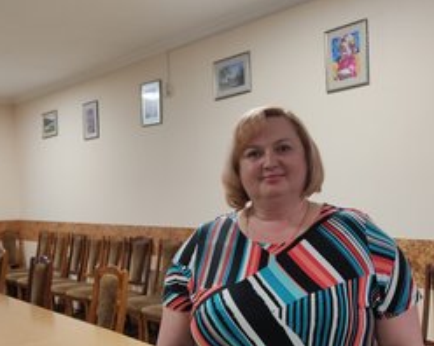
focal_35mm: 41
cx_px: 201
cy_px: 204
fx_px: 526
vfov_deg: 36.3
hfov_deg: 44.8
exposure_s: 1/33
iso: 252
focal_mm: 4.74
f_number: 1.79
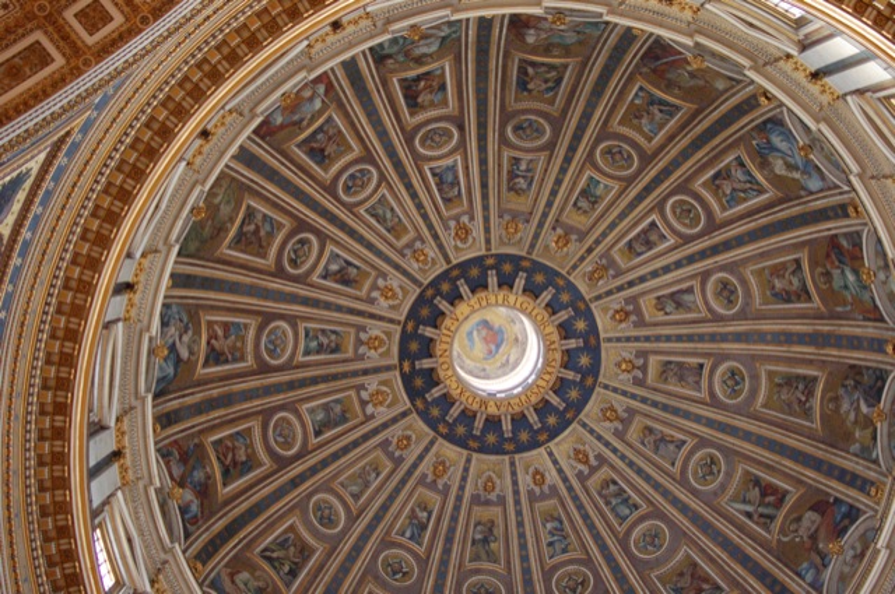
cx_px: 448
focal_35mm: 52
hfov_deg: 37.9
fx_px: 1304
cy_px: 297
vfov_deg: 25.7
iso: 1600
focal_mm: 35
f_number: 2
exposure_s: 1/15
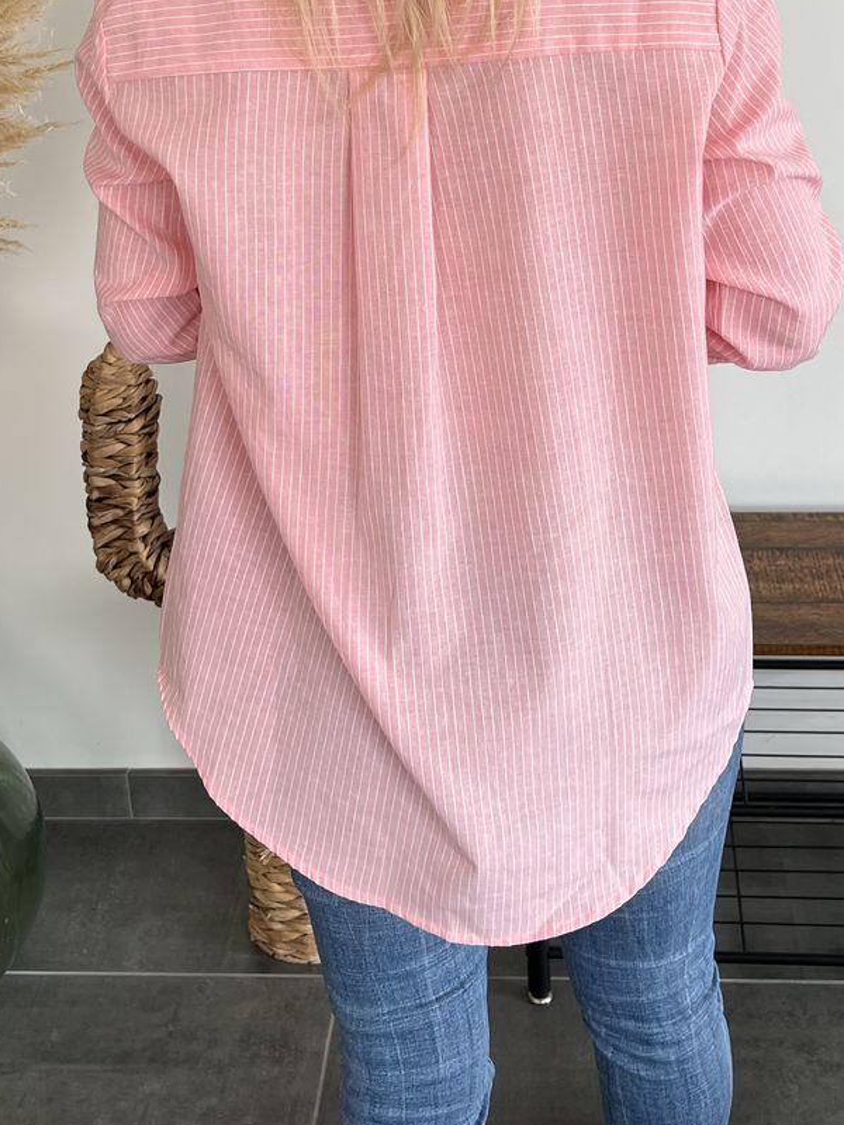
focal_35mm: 52
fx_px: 1690
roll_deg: +4.0
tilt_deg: -15.8
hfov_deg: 28.0
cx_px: 407
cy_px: 211
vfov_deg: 35.5
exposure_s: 1/121
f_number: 1.5
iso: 50
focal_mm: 5.7
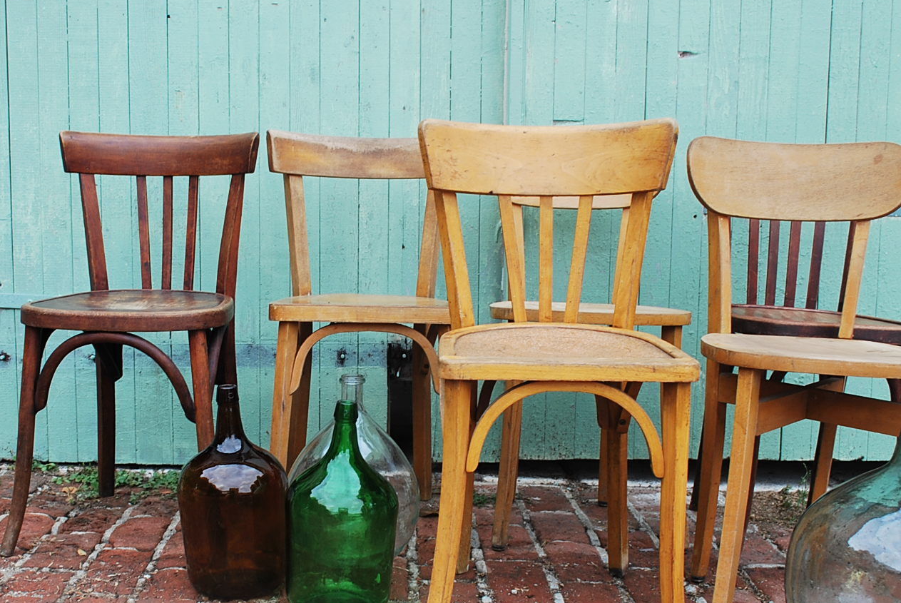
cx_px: 359
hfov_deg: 42.5
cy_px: 377
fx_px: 1152
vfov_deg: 29.2
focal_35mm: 46
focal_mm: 20
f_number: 5.6
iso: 200
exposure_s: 1/125
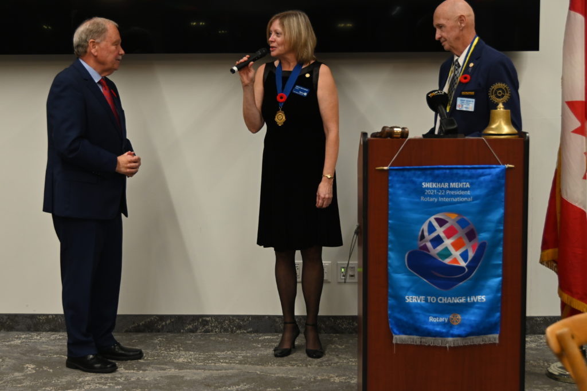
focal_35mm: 66
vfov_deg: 20.6
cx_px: 294
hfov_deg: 30.5
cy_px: 196
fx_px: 1076
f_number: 4.5
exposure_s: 1/60
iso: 640
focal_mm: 44
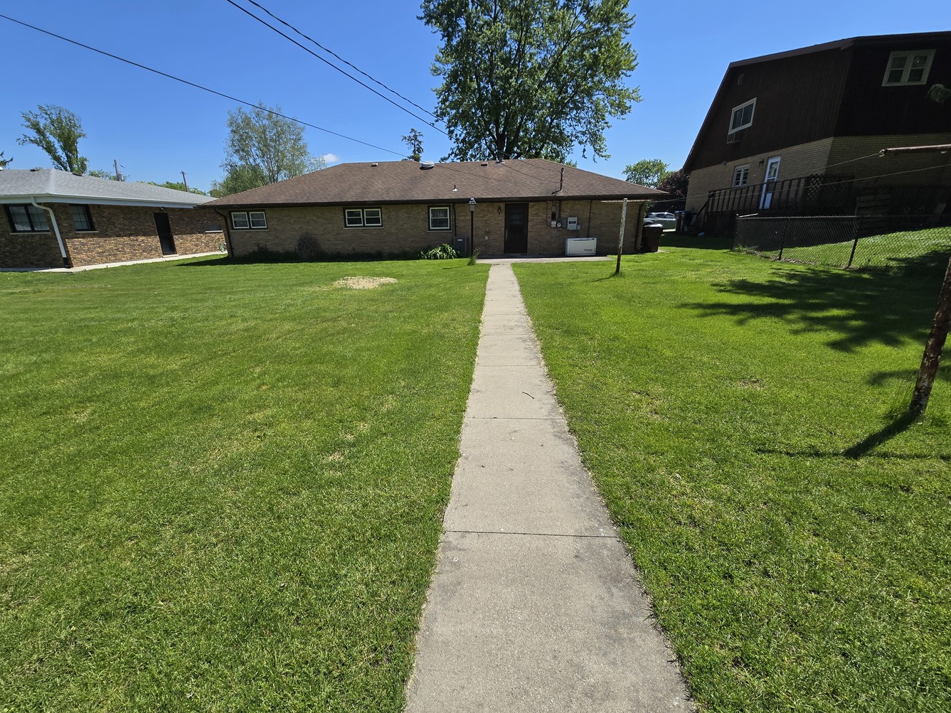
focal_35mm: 14
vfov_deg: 85.7
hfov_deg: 102.0
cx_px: 457
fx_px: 385
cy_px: 363
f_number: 2.2
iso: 50
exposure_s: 1/2650
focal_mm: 2.2
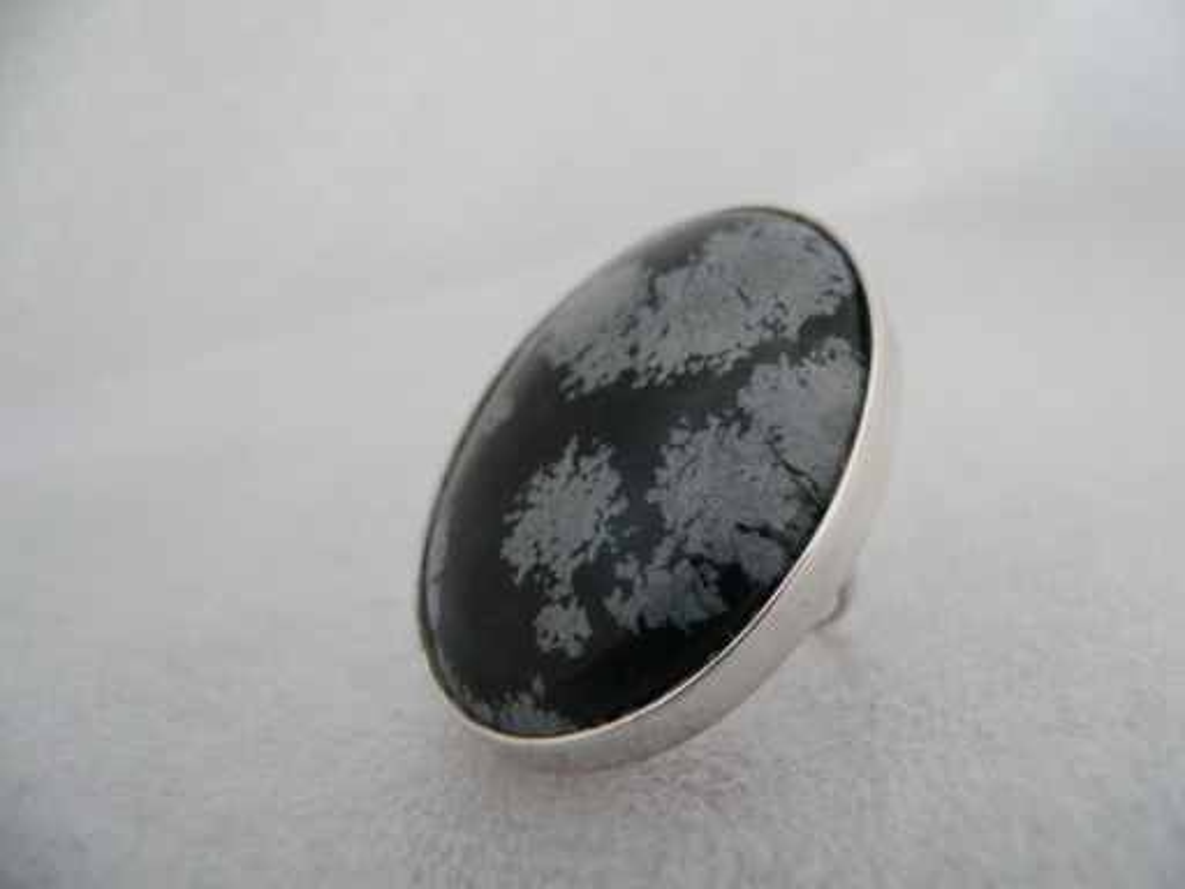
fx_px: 1232
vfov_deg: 39.7
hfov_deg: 51.4
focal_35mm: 36
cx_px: 592
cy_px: 444
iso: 200
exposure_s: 1/50
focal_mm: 6
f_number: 2.8
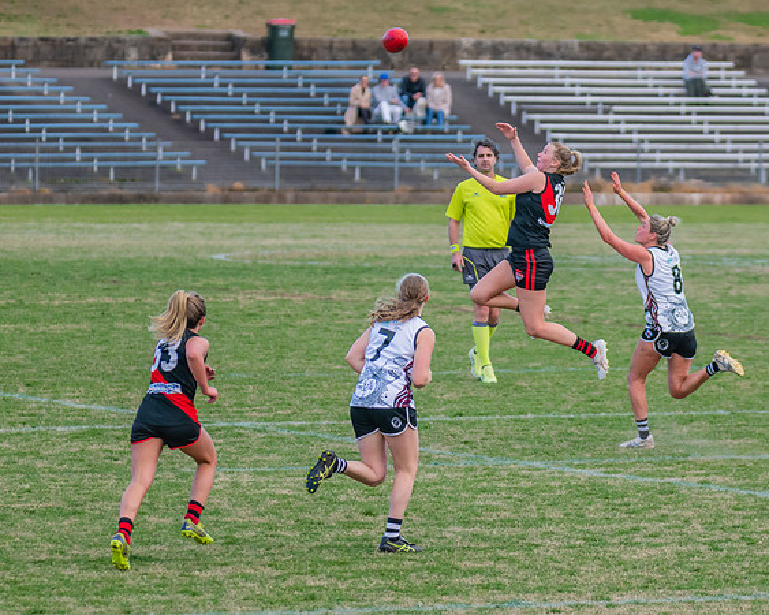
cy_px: 318
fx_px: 7843
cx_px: 497
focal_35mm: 345
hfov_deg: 5.6
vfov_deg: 4.5
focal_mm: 195
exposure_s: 1/1250
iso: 800
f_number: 4.5
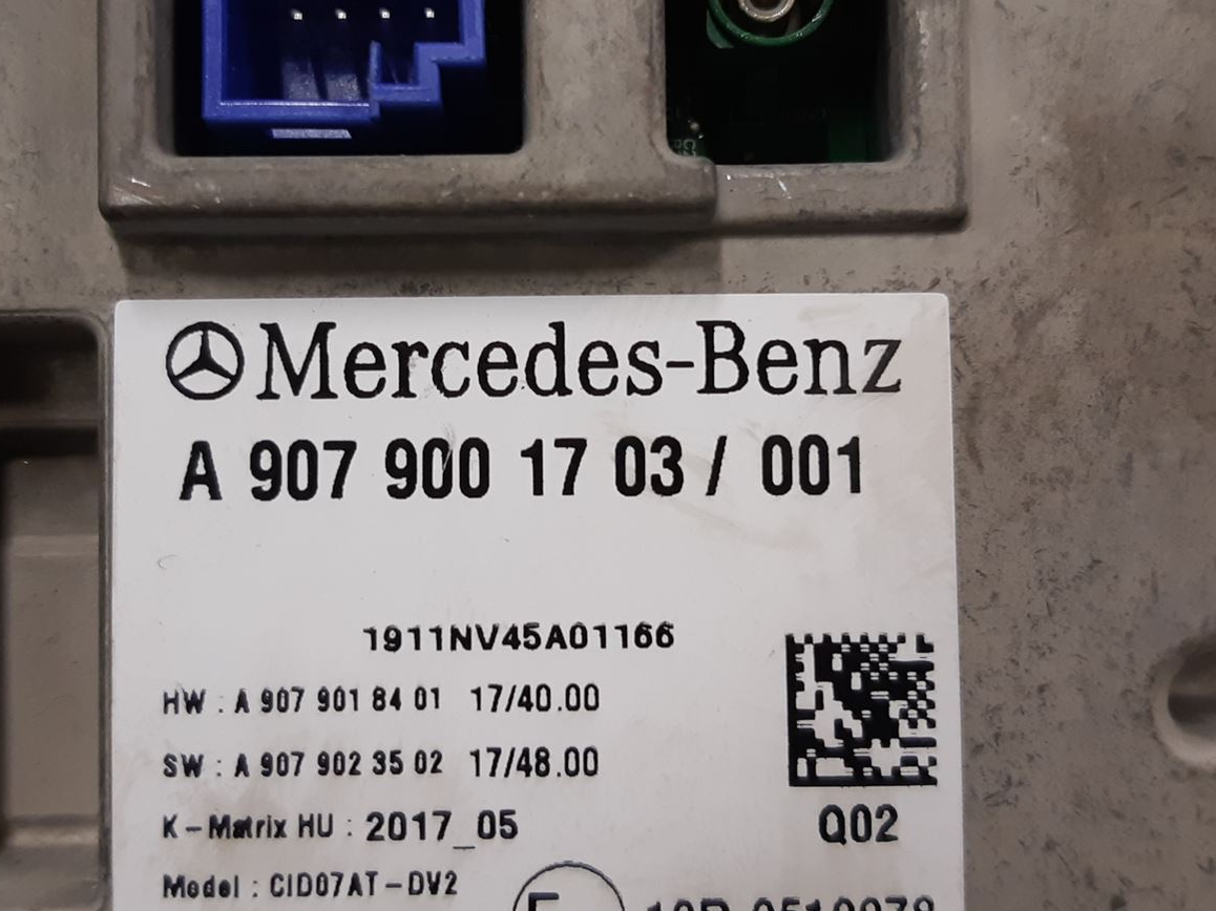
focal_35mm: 46
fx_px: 1616
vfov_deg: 31.4
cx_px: 579
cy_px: 351
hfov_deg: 41.2
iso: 100
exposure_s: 1/50
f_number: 1.7
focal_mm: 3.93
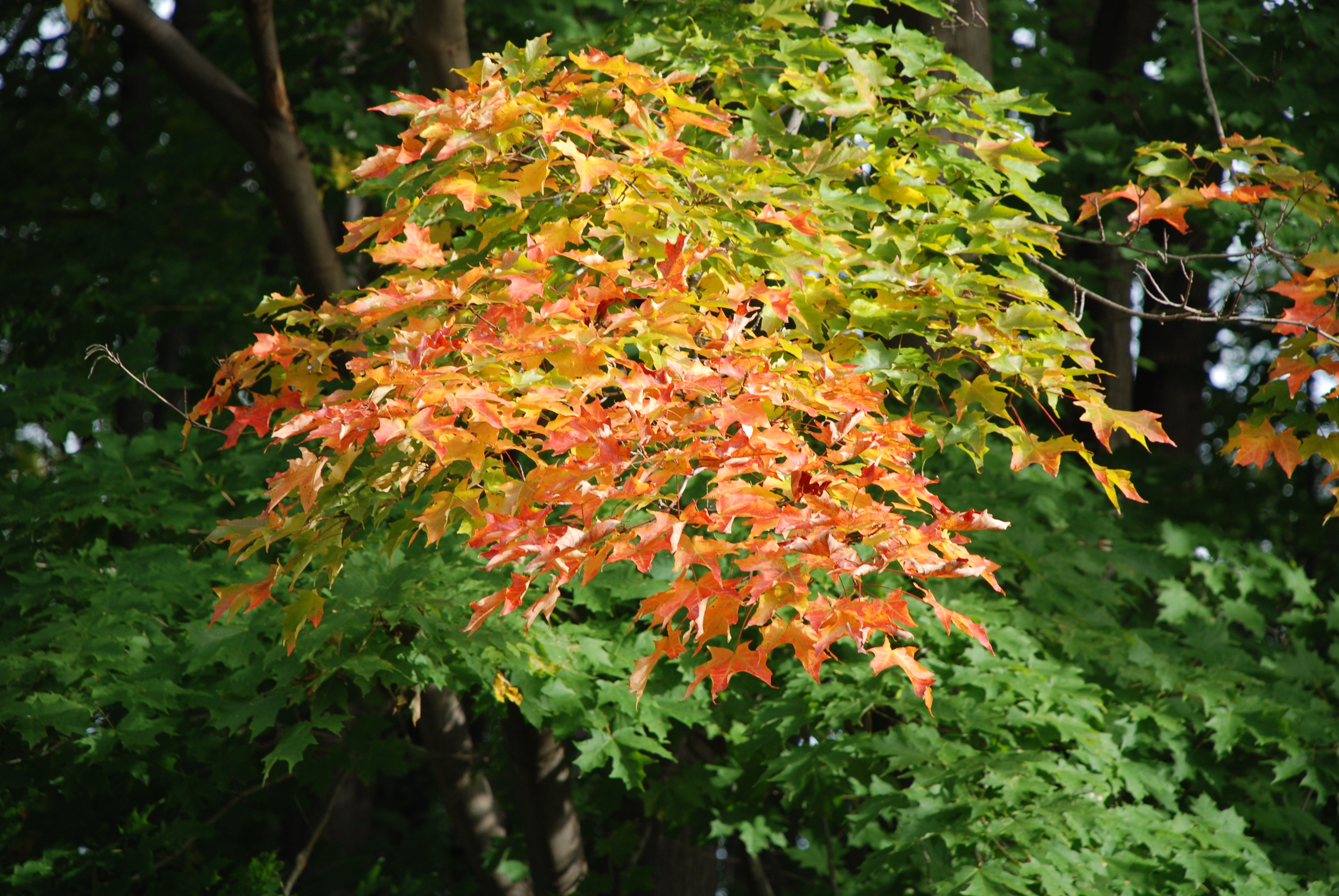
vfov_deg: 6.8
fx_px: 7541
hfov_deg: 10.1
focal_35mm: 202
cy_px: 448
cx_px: 670
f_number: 6.3
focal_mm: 135
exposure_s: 1/80
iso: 200
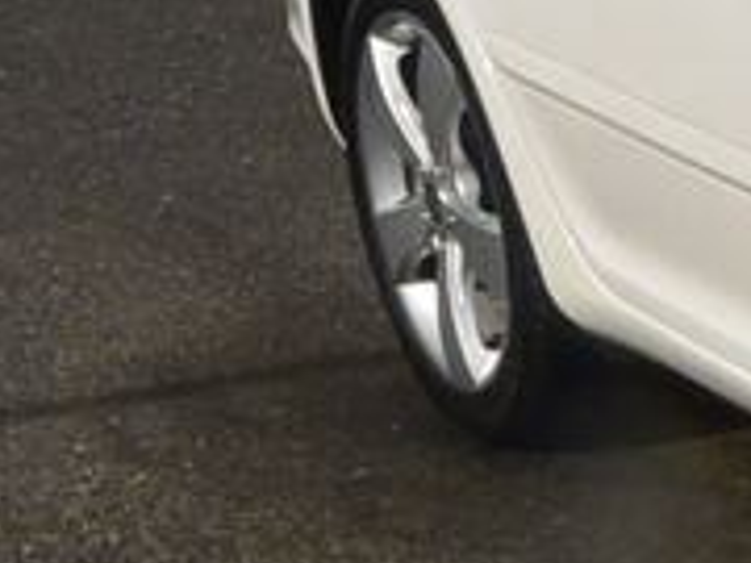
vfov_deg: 10.0
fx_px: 3211
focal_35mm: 148
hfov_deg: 10.5
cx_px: 2061
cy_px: 319
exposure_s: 1/250
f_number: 16
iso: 160
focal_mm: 10
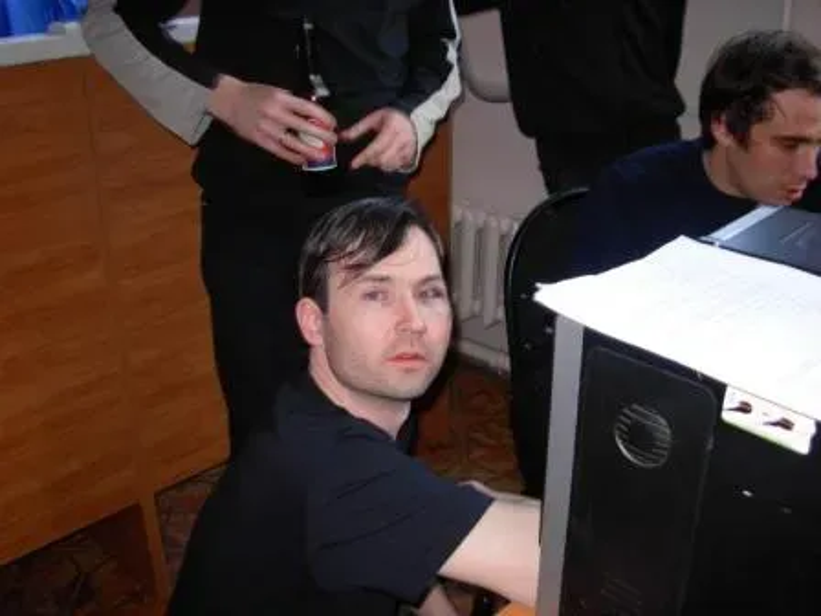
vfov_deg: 37.7
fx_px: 901
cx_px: 410
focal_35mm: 38
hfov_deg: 49.0
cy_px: 308
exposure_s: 1/32
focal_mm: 6.3
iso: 79
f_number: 2.9
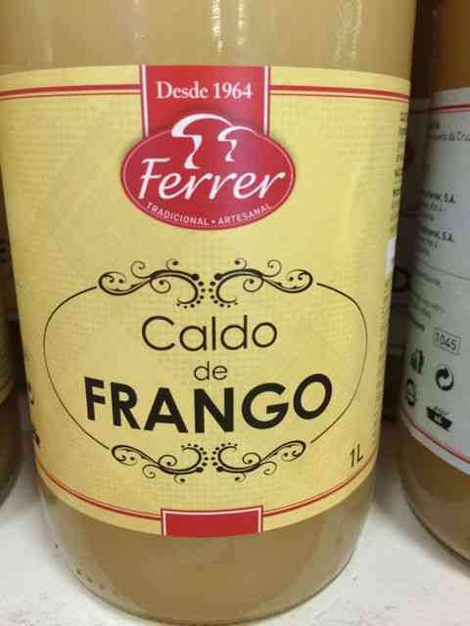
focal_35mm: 29
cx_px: 235
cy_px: 313
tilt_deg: -22.2
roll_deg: -0.4
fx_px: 525
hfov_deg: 48.2
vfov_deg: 61.7
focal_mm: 4.15
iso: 125
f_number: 2.2
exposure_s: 1/30
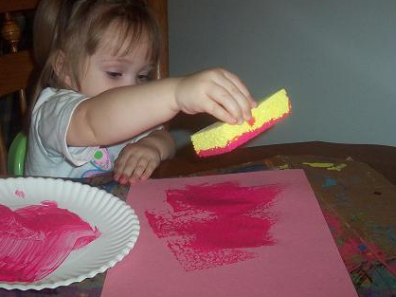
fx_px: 514
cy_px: 138
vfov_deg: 32.1
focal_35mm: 45
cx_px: 161
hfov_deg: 41.9
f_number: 2.8
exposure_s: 1/60
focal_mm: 5.6
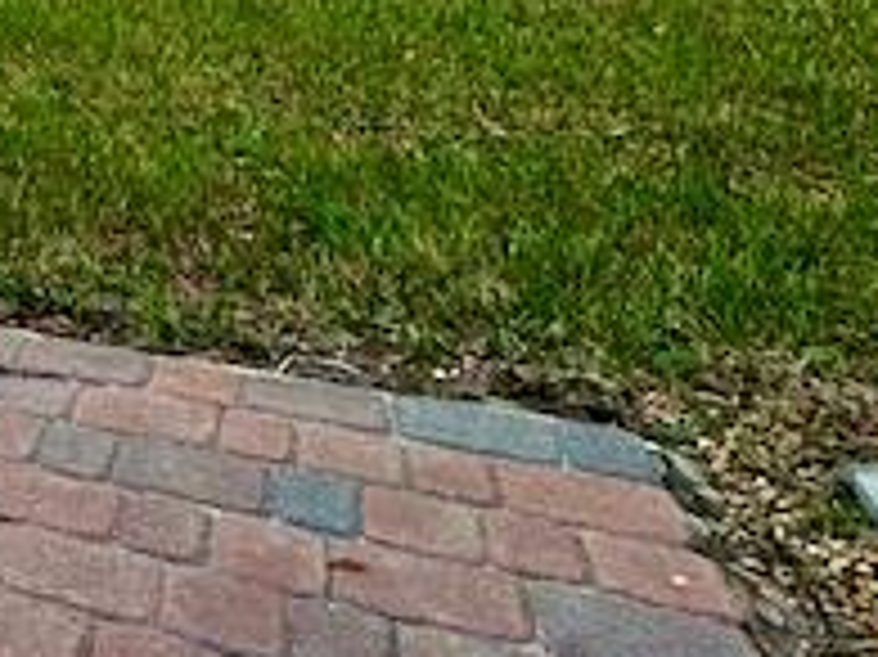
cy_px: -86
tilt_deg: -6.3
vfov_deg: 28.3
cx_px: -284
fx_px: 1166
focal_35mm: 46
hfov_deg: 31.2
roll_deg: +3.4
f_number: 2.2
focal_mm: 2.22
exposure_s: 1/836
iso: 40
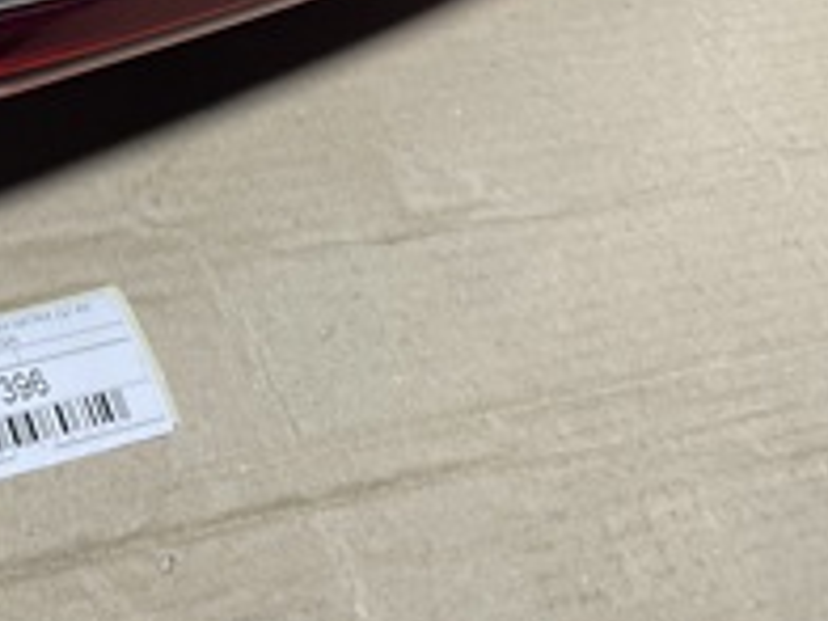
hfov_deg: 20.5
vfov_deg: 16.6
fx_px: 2033
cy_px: -129
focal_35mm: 85
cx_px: -321
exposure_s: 1/100
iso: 125
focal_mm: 4.2
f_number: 1.6
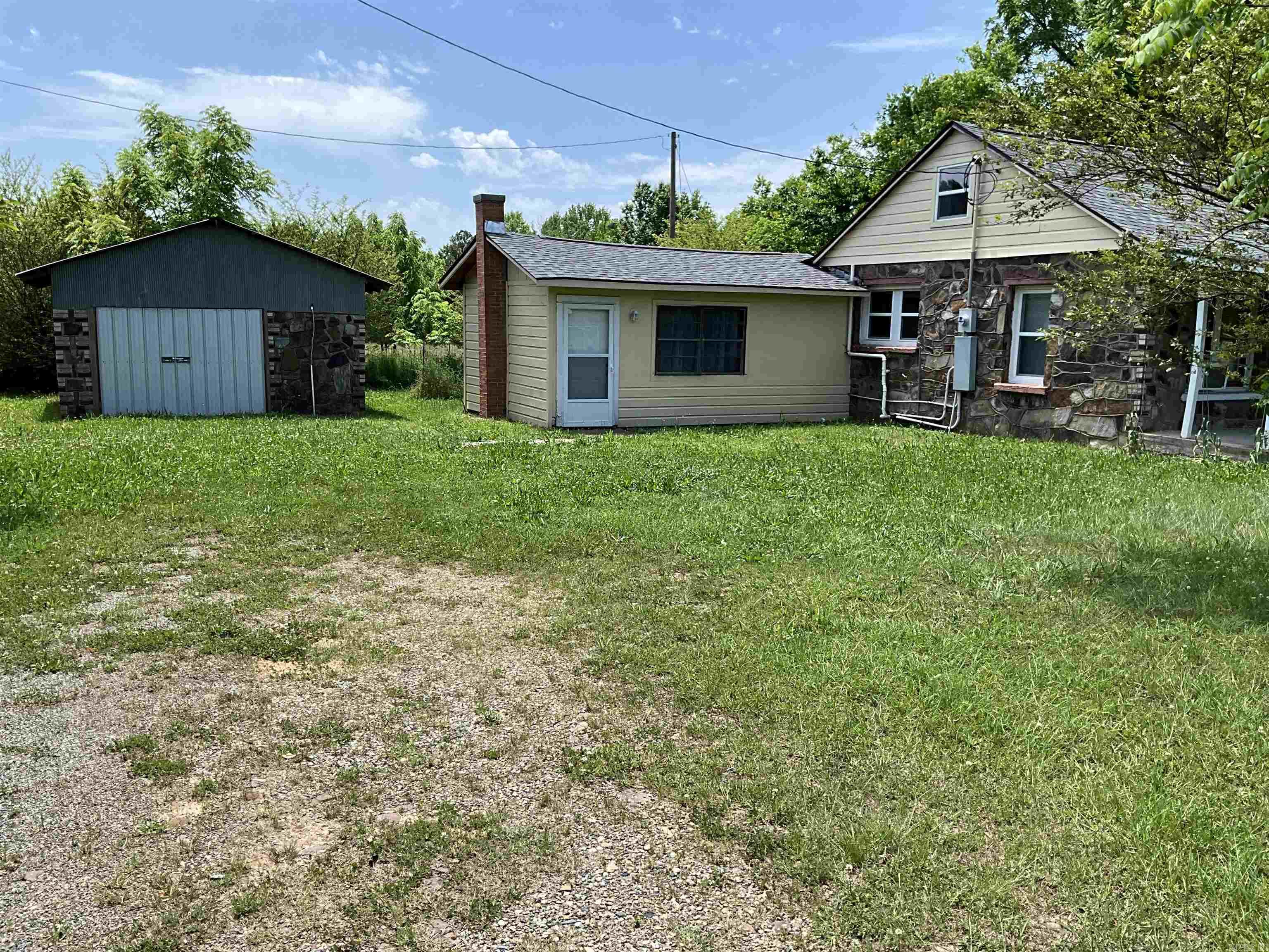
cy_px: 476
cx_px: 634
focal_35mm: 29
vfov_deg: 48.2
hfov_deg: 61.7
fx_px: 1063
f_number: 1.8
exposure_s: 1/1098
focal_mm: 3
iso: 25
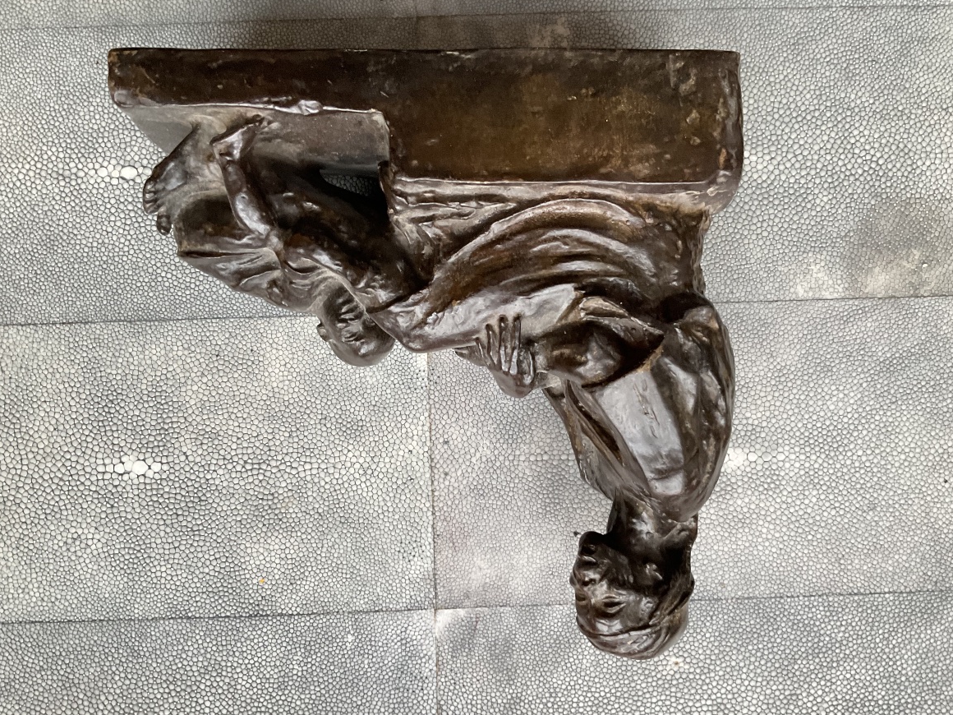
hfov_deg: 60.0
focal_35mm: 30
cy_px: 347
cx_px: 469
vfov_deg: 46.8
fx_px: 826
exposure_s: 1/40
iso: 200
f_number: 1.8
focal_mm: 3
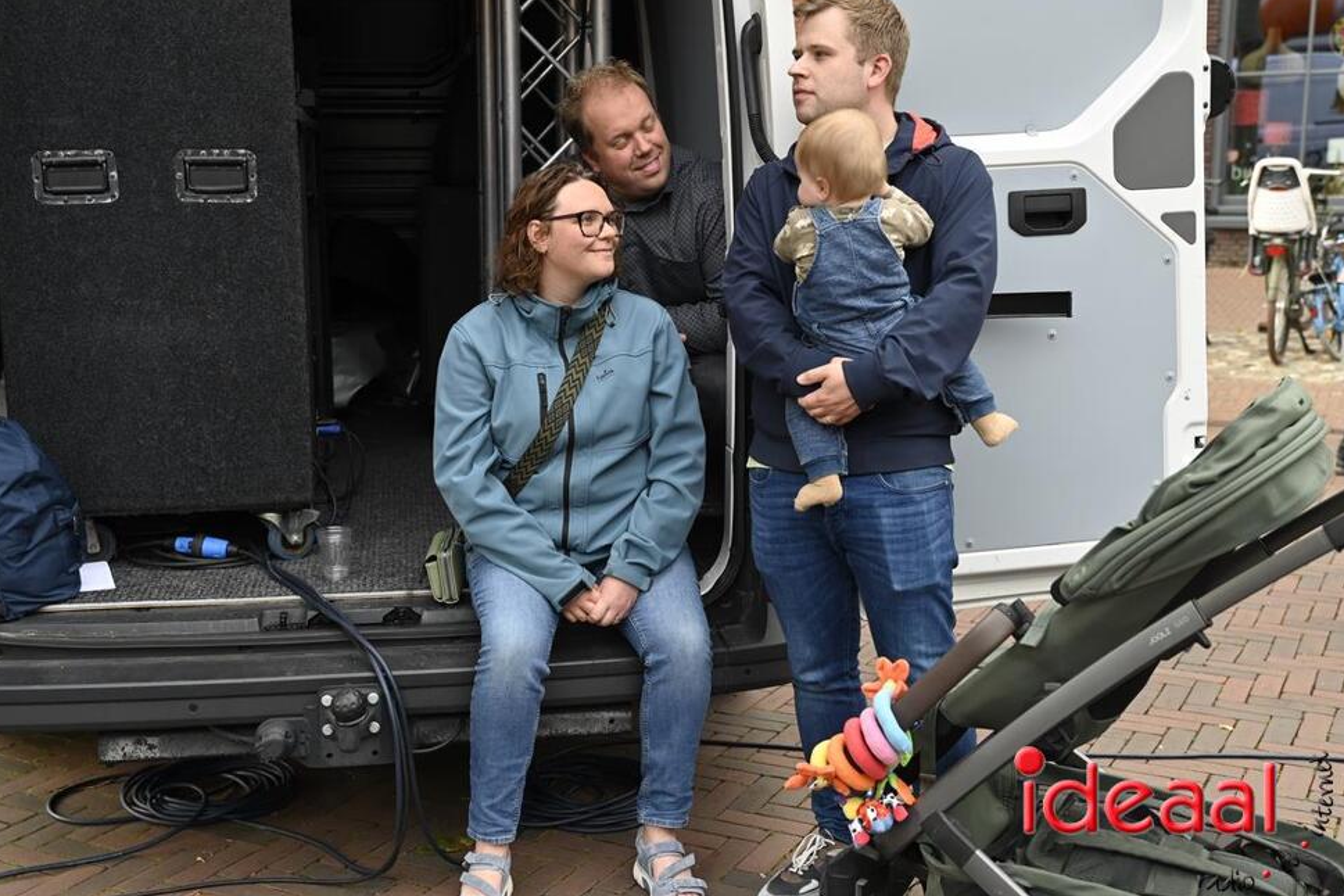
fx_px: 1717
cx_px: 659
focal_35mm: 46
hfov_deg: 42.7
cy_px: 445
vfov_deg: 29.2
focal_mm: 45
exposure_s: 1/250
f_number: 4
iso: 360
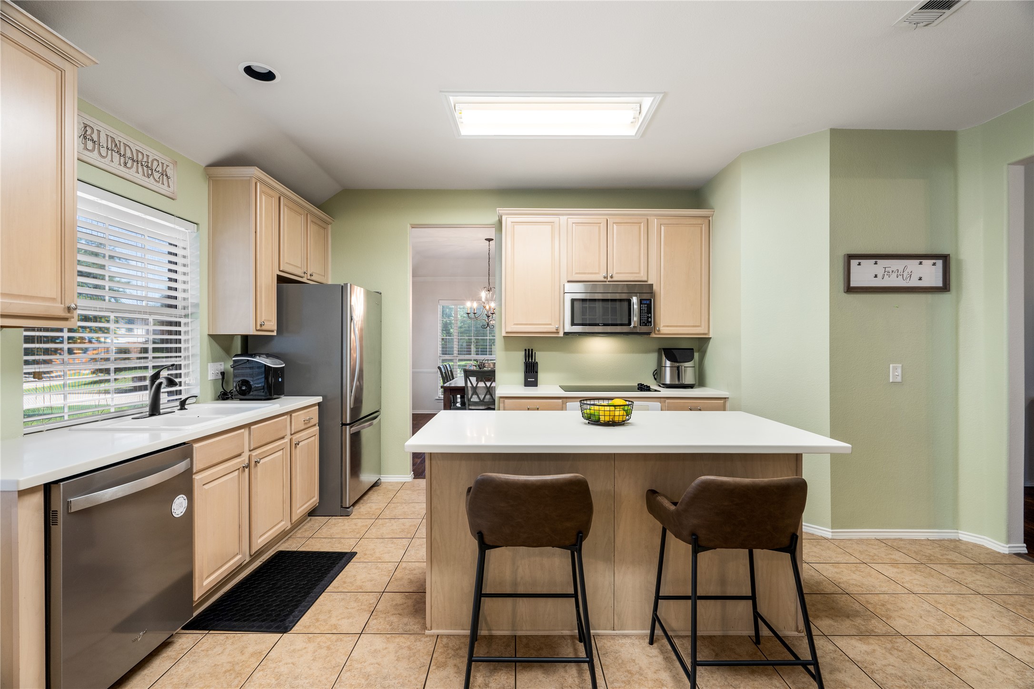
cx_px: 517
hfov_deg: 96.7
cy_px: 344
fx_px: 460
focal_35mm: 16
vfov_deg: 73.7
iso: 320
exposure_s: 1/10
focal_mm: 16
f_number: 7.1
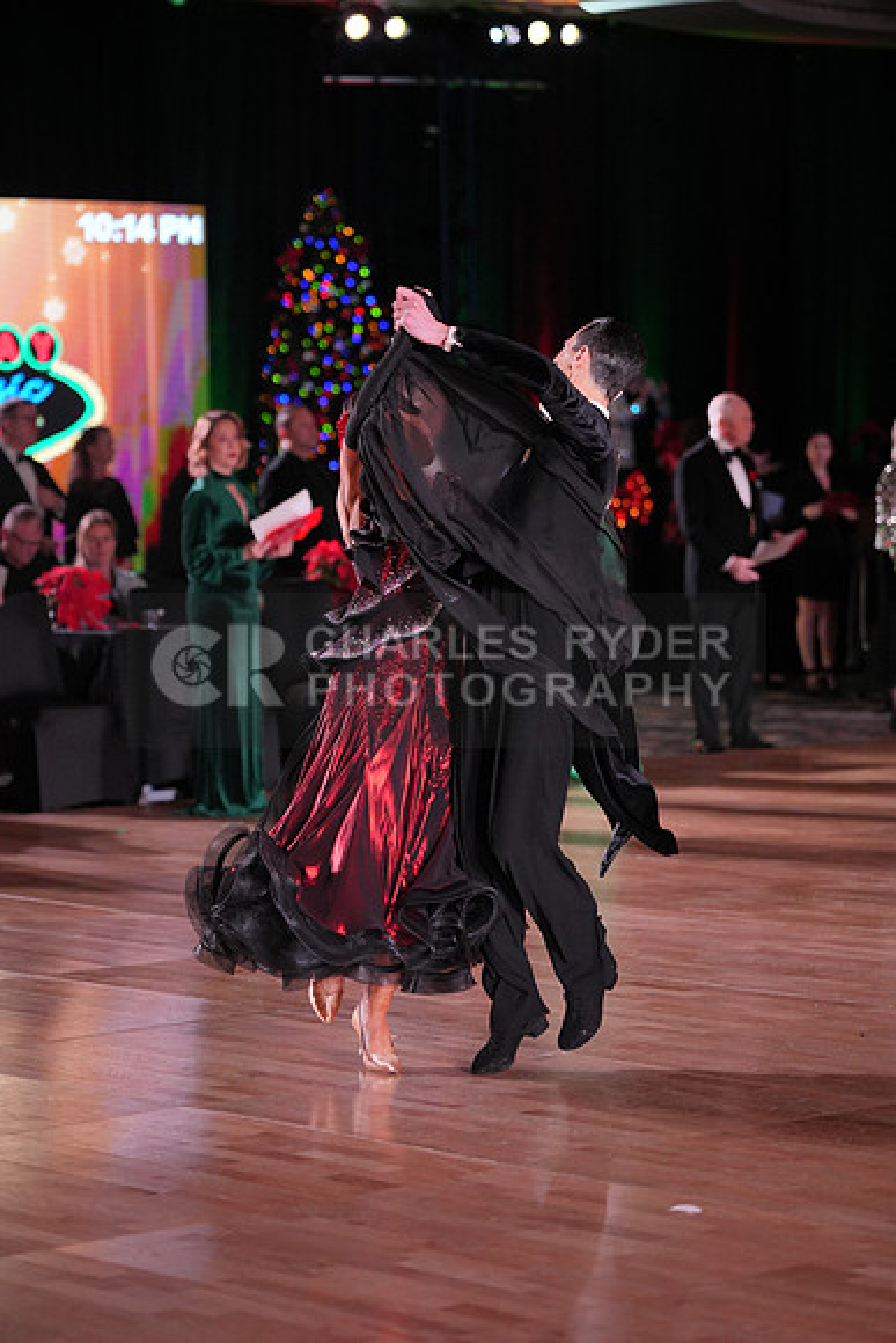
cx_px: 448
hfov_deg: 12.7
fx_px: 4029
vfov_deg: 18.9
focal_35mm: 108
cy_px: 672
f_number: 2.8
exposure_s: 1/800
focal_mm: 108
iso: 1600
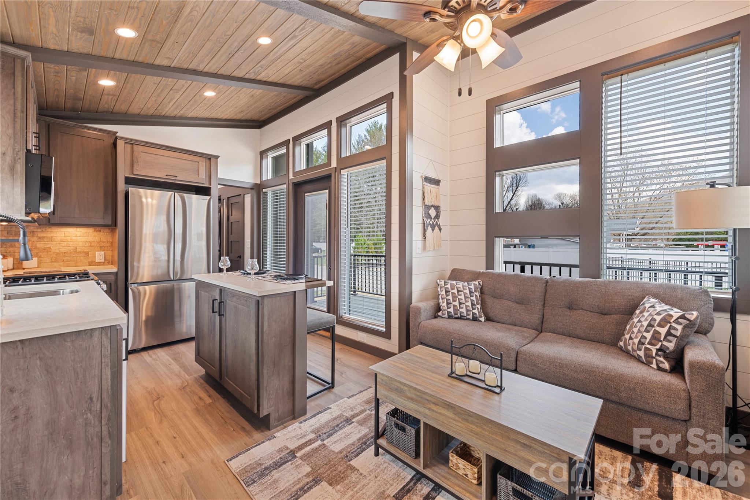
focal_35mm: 14
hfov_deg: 104.3
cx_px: 375
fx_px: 292
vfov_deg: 81.2
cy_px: 250
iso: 200
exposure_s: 1/3
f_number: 8
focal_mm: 14
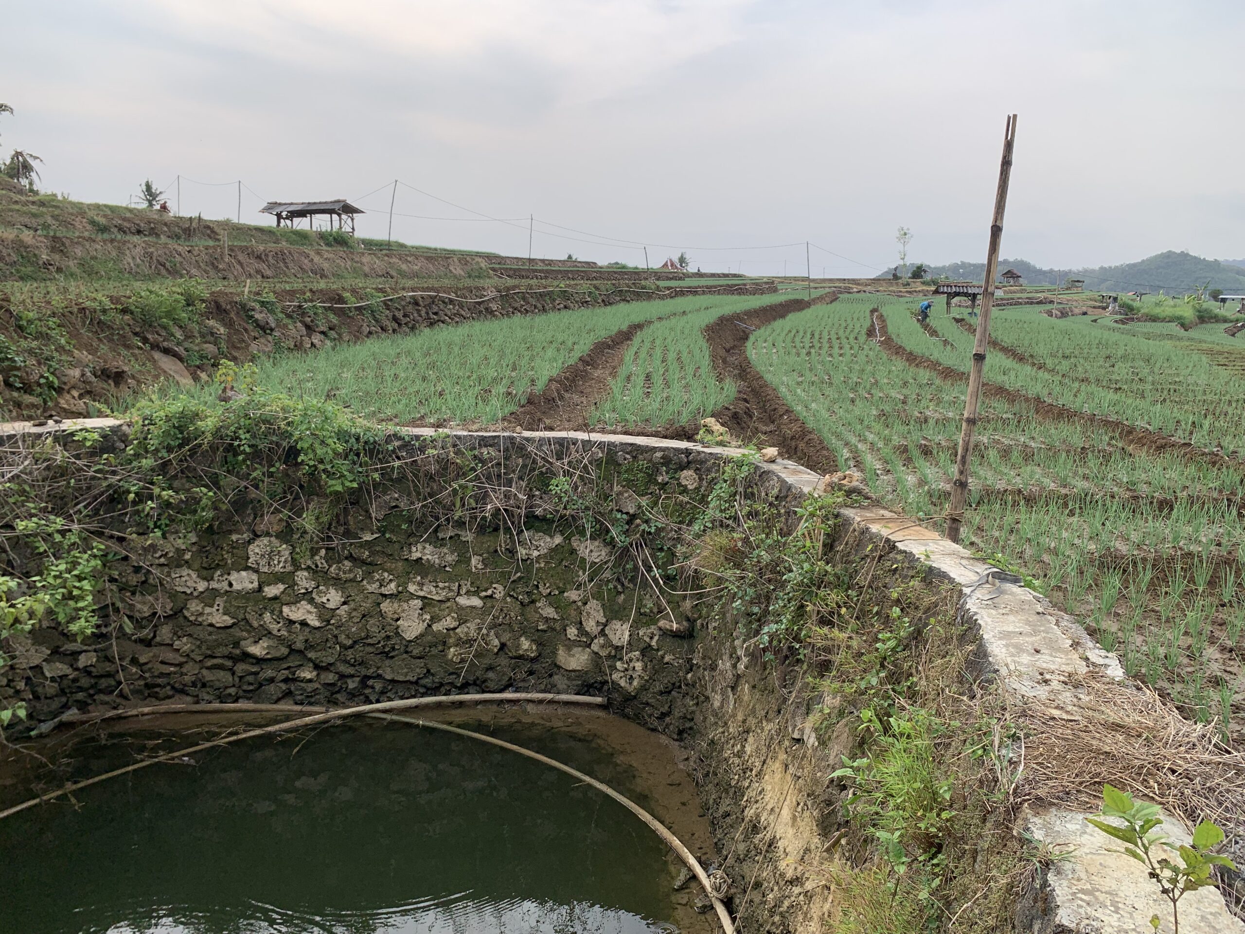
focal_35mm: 26
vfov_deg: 53.1
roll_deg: +1.0
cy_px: 467
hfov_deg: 67.3
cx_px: 622
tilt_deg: -11.4
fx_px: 935
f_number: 1.8
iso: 25
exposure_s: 1/1299
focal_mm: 4.25
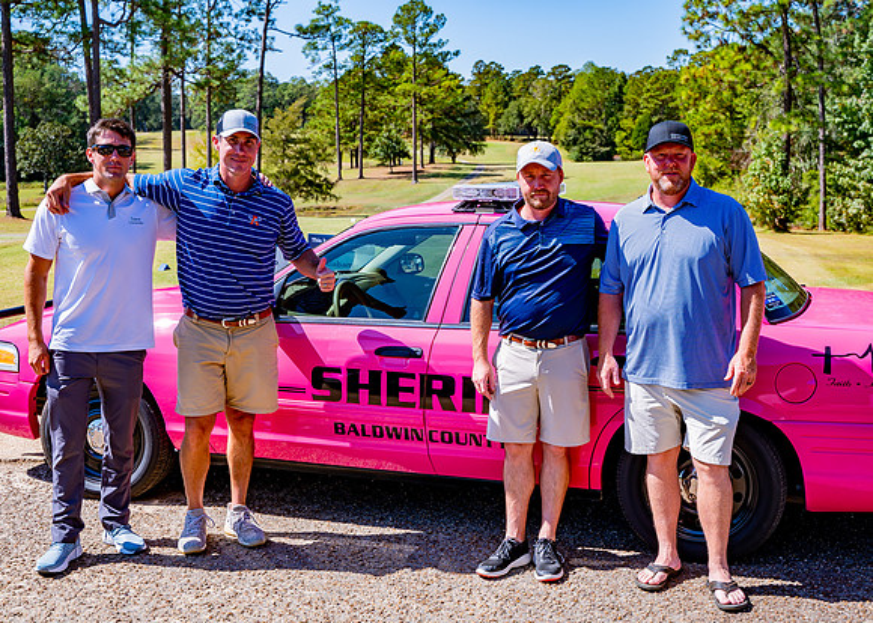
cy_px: 320
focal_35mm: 43
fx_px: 1060
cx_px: 448
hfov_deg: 44.8
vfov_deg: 32.8
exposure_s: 1/500
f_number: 5
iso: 100
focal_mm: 37
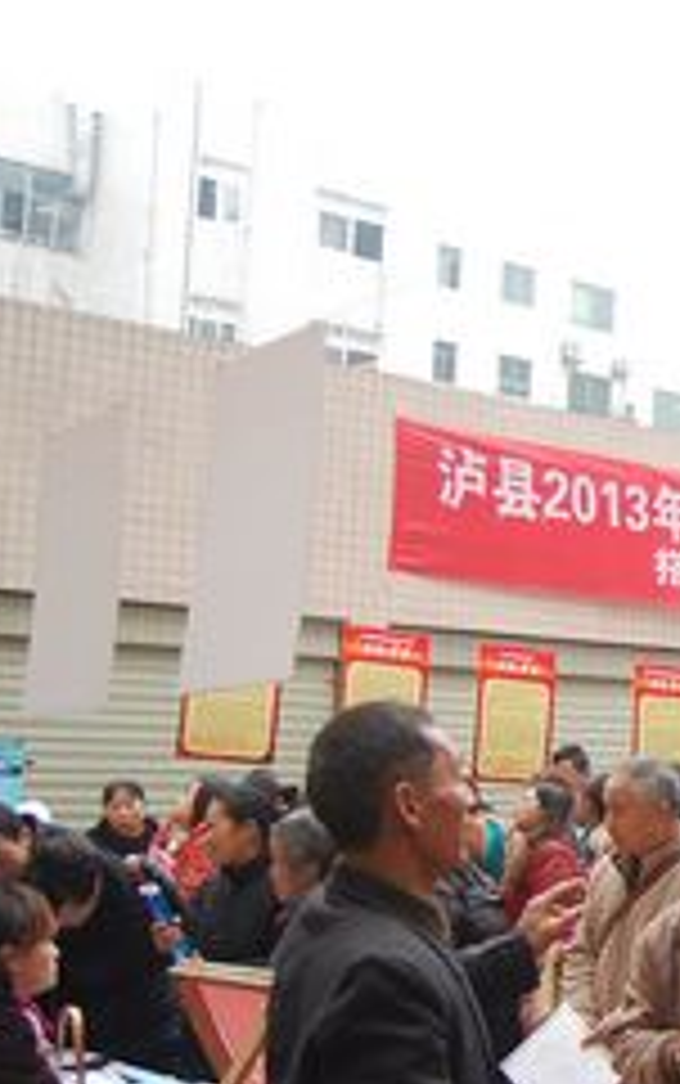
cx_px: 982
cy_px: 634
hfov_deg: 20.1
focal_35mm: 57
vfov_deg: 35.6
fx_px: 1687
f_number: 3.5
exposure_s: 1/40
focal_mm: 18
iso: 400
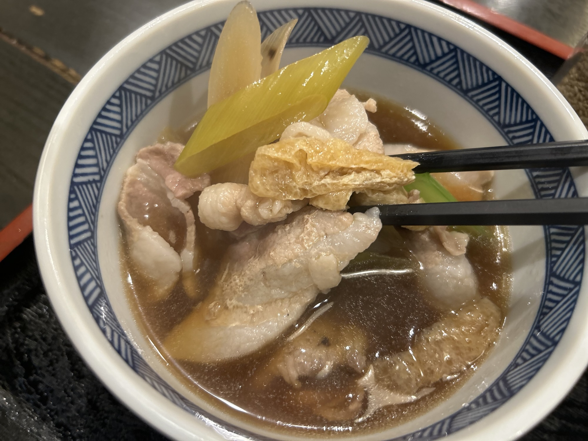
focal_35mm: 26
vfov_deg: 53.1
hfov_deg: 67.3
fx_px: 442
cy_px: 220
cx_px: 294
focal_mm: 5.7
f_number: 1.5
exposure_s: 1/50
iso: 160
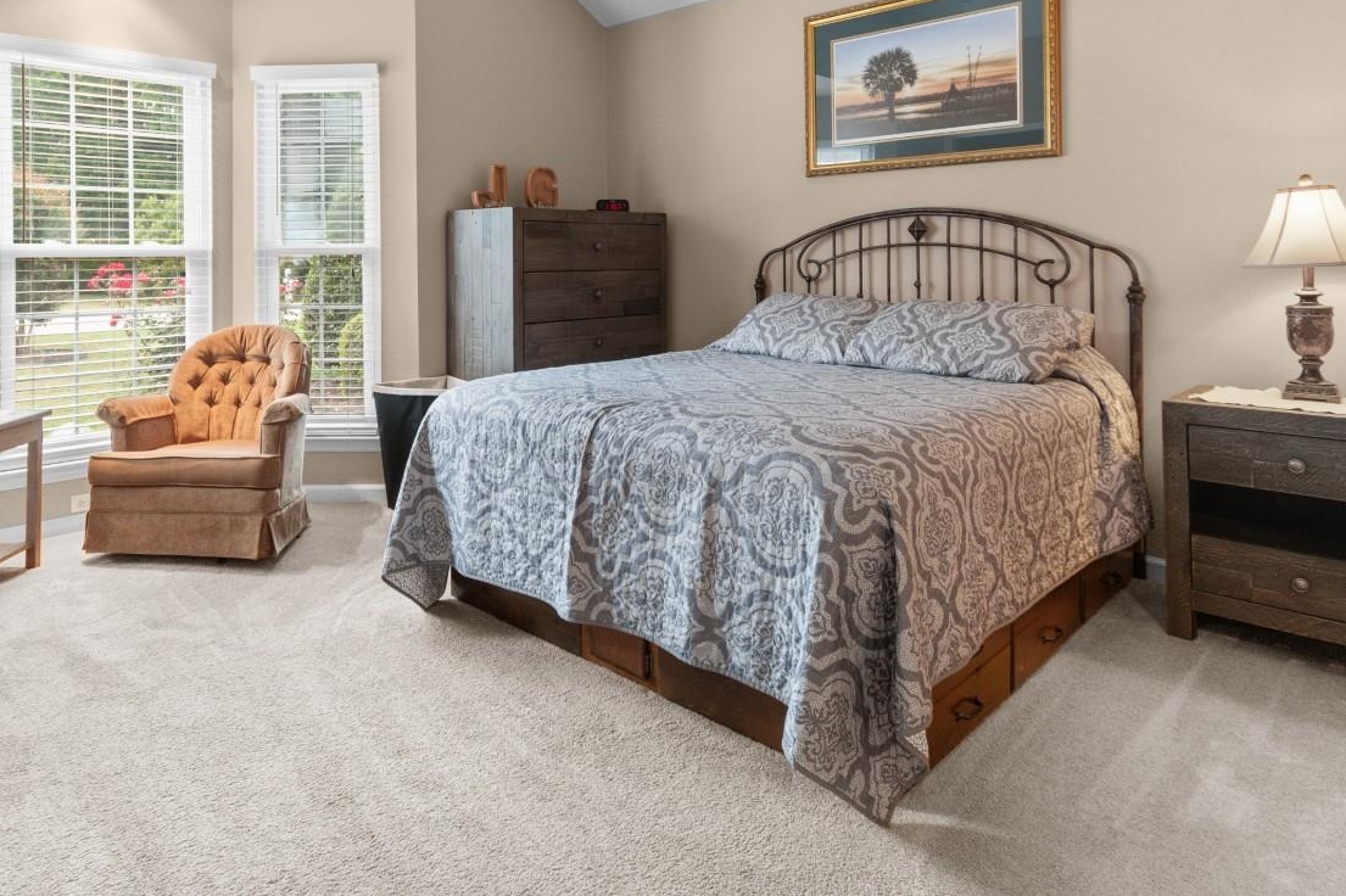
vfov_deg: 54.9
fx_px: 822
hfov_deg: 77.4
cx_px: 520
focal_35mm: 22
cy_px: 242
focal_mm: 10
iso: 100
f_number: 4.5
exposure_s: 1/4
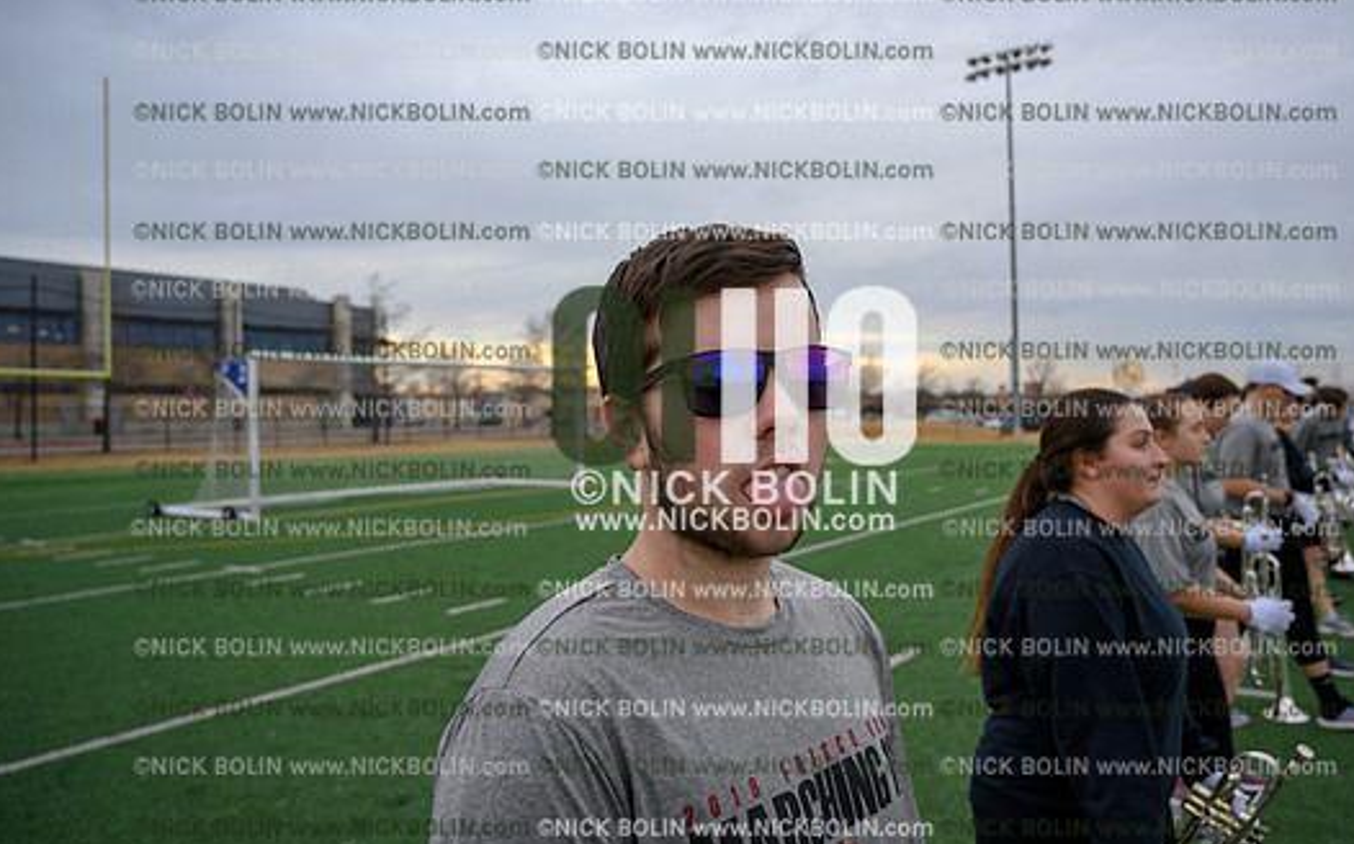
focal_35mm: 27
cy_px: 410
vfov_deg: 45.9
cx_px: 734
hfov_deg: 68.3
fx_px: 996
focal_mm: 24
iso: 200
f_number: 4
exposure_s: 1/800
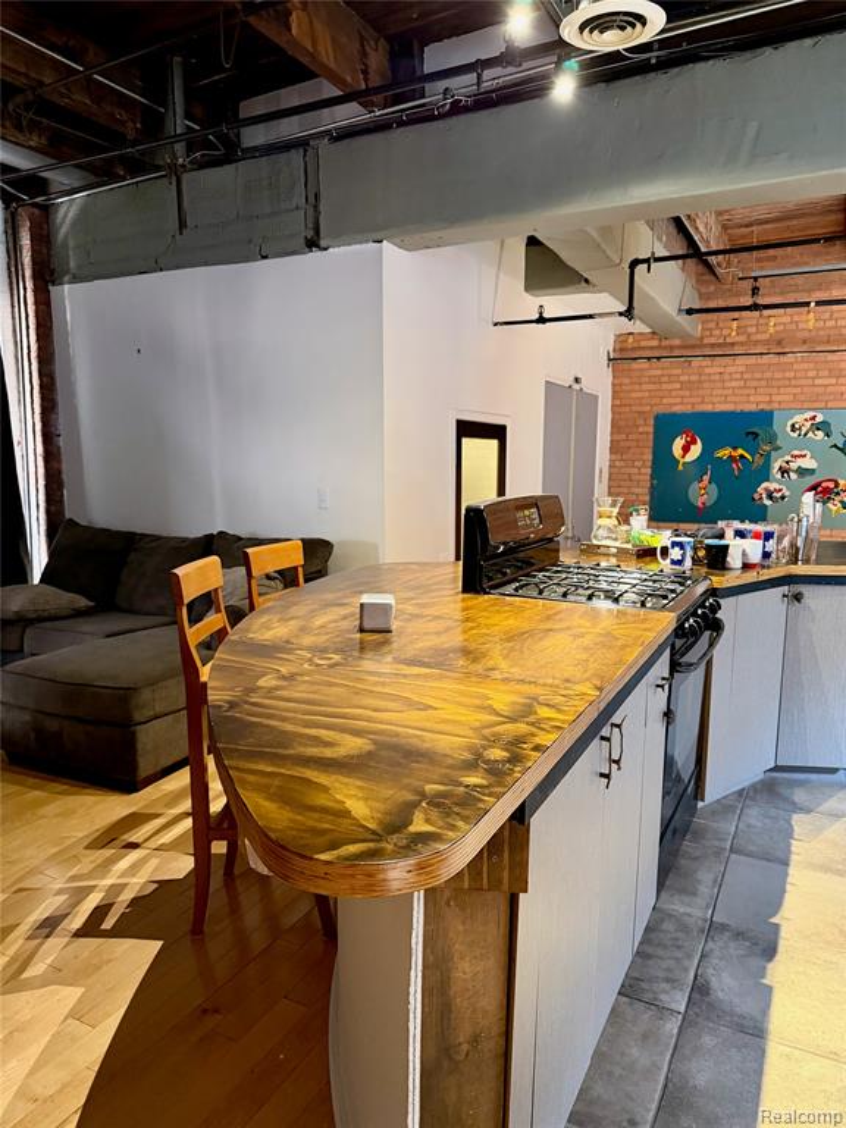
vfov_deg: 71.6
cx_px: 423
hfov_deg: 56.8
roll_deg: +0.0
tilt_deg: -5.9
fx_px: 782
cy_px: 564
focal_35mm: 24
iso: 640
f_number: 1.78
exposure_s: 1/40
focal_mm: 6.76
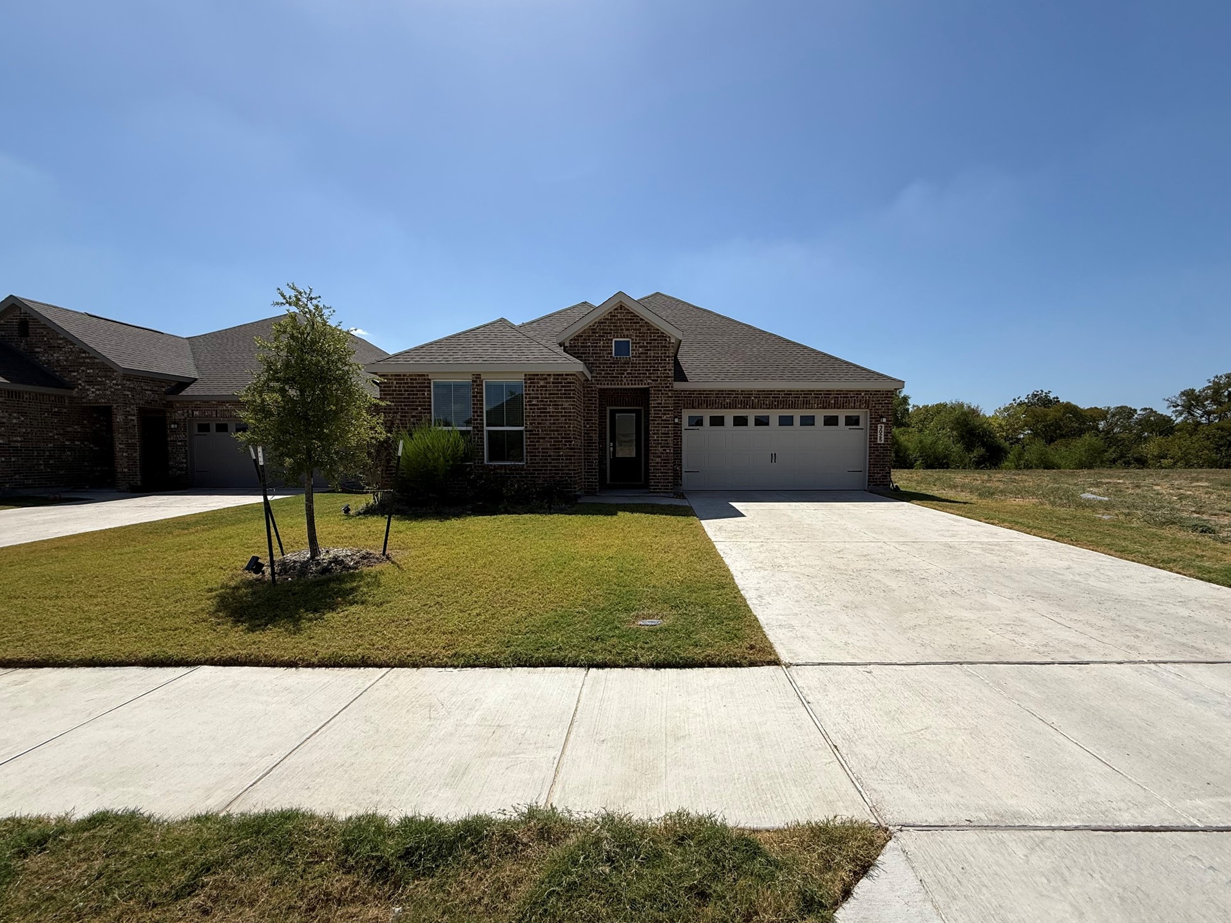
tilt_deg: -3.2
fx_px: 534
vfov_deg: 81.7
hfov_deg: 98.1
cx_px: 647
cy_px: 481
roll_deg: -0.5
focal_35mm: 15
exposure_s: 1/3891
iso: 50
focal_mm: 2.22
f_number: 2.2
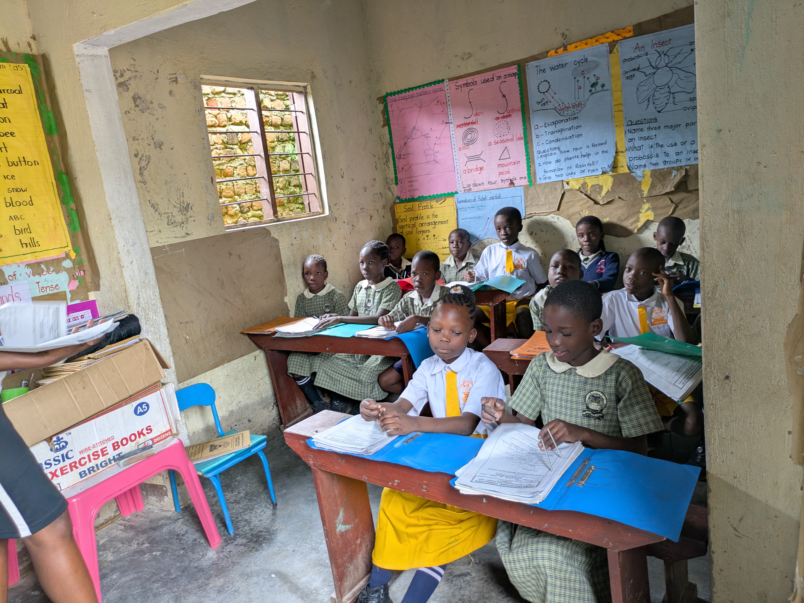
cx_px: 402
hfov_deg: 69.4
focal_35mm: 25
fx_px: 581
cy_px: 302
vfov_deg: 54.9
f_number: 1.89
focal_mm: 5.43
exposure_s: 1/50
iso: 104
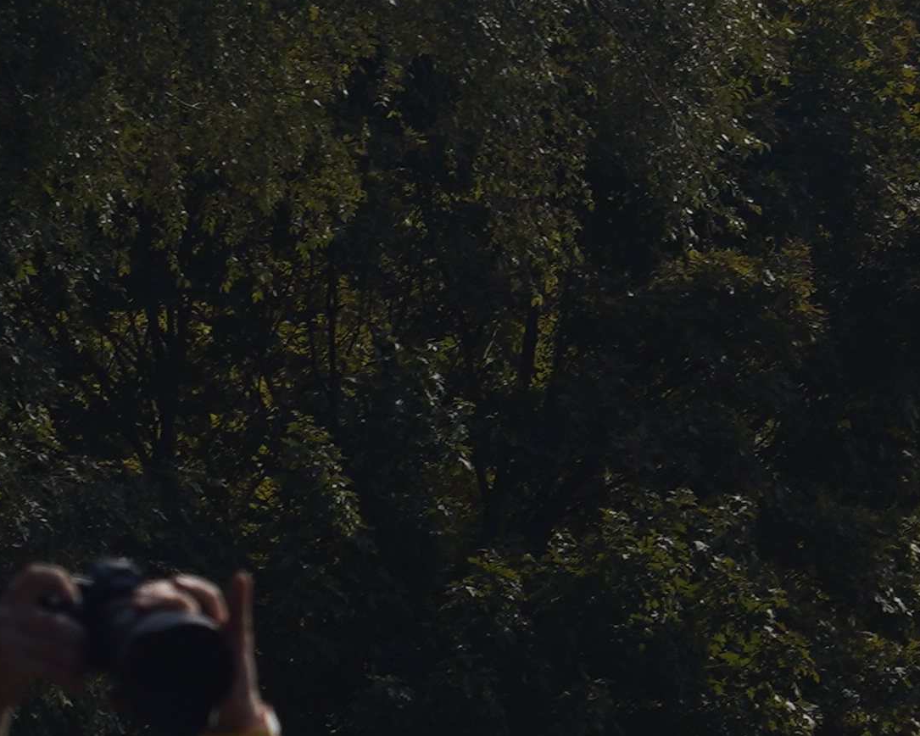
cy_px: 672
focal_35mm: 545
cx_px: 1514
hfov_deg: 3.5
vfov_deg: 2.8
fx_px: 14840
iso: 100
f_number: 8
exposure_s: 1/640
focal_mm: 105
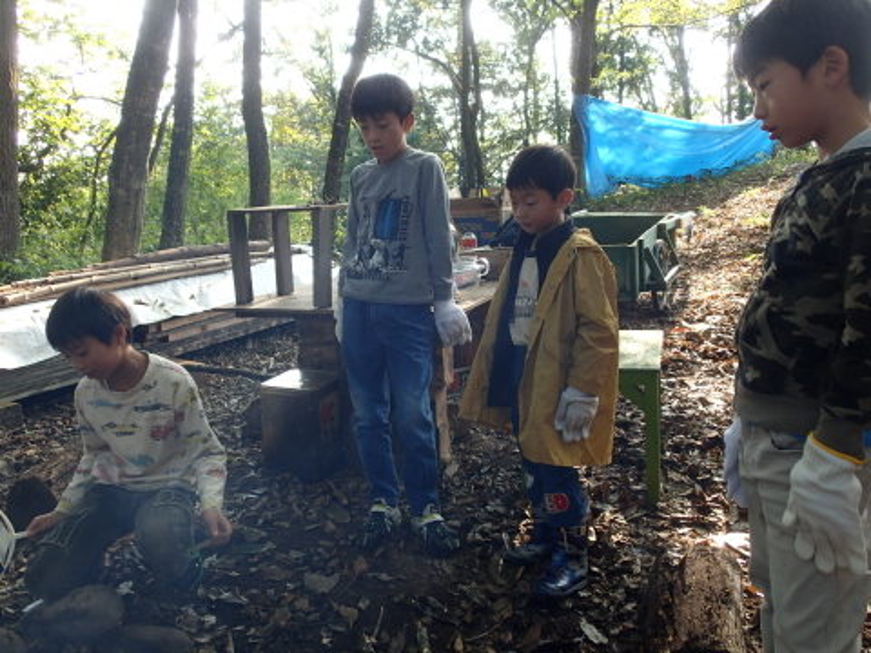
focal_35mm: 30
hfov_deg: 60.0
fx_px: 755
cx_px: 436
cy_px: 326
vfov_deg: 46.8
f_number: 3.2
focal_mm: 5.5
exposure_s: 1/80
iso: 100
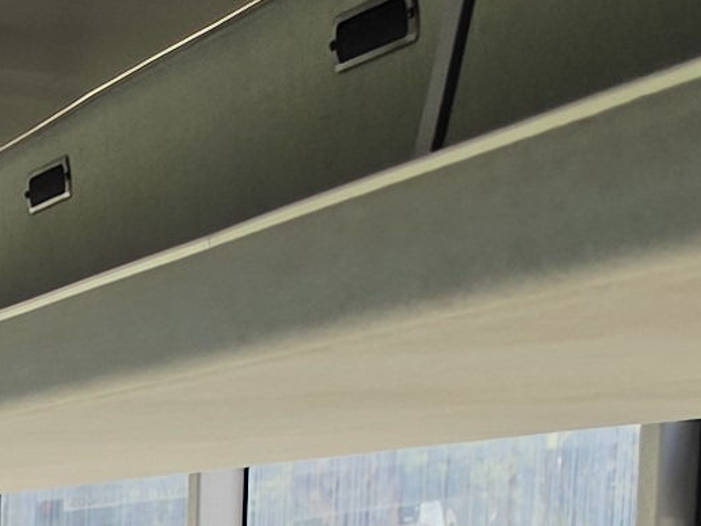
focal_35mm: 178
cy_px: 1674
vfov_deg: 7.2
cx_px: -766
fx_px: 3605
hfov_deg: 10.1
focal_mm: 6.5
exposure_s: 1/180
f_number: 1.4
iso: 20
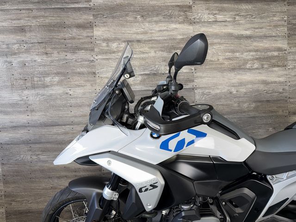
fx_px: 205
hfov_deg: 71.6
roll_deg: +3.1
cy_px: 111
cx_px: 148
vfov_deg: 56.8
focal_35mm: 24
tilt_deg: -2.7
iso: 64
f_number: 1.78
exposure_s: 1/33
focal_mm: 6.76
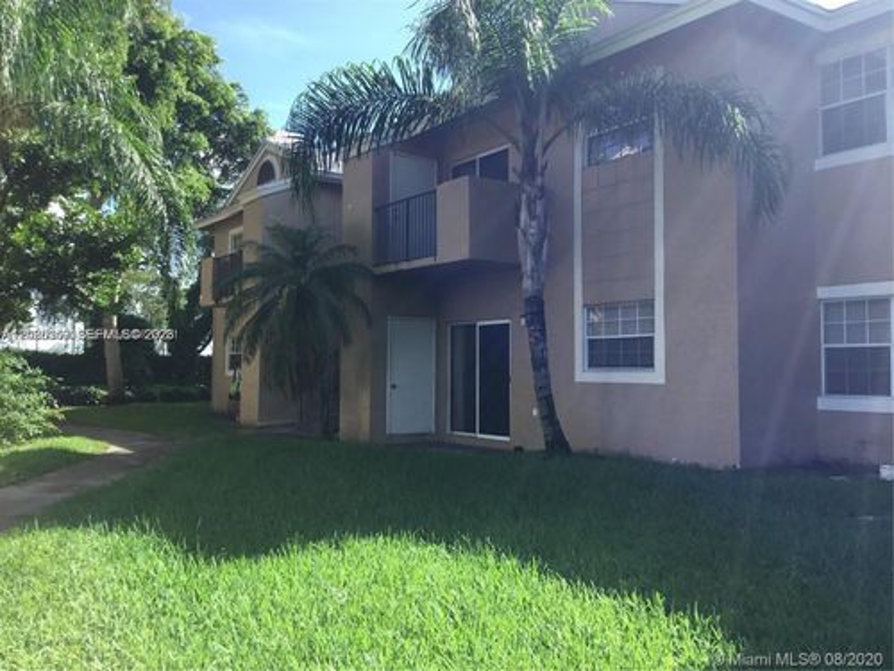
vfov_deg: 45.4
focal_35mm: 31
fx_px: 801
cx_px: 447
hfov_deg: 58.4
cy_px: 336
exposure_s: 1/473
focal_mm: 3.3
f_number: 2.4
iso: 25
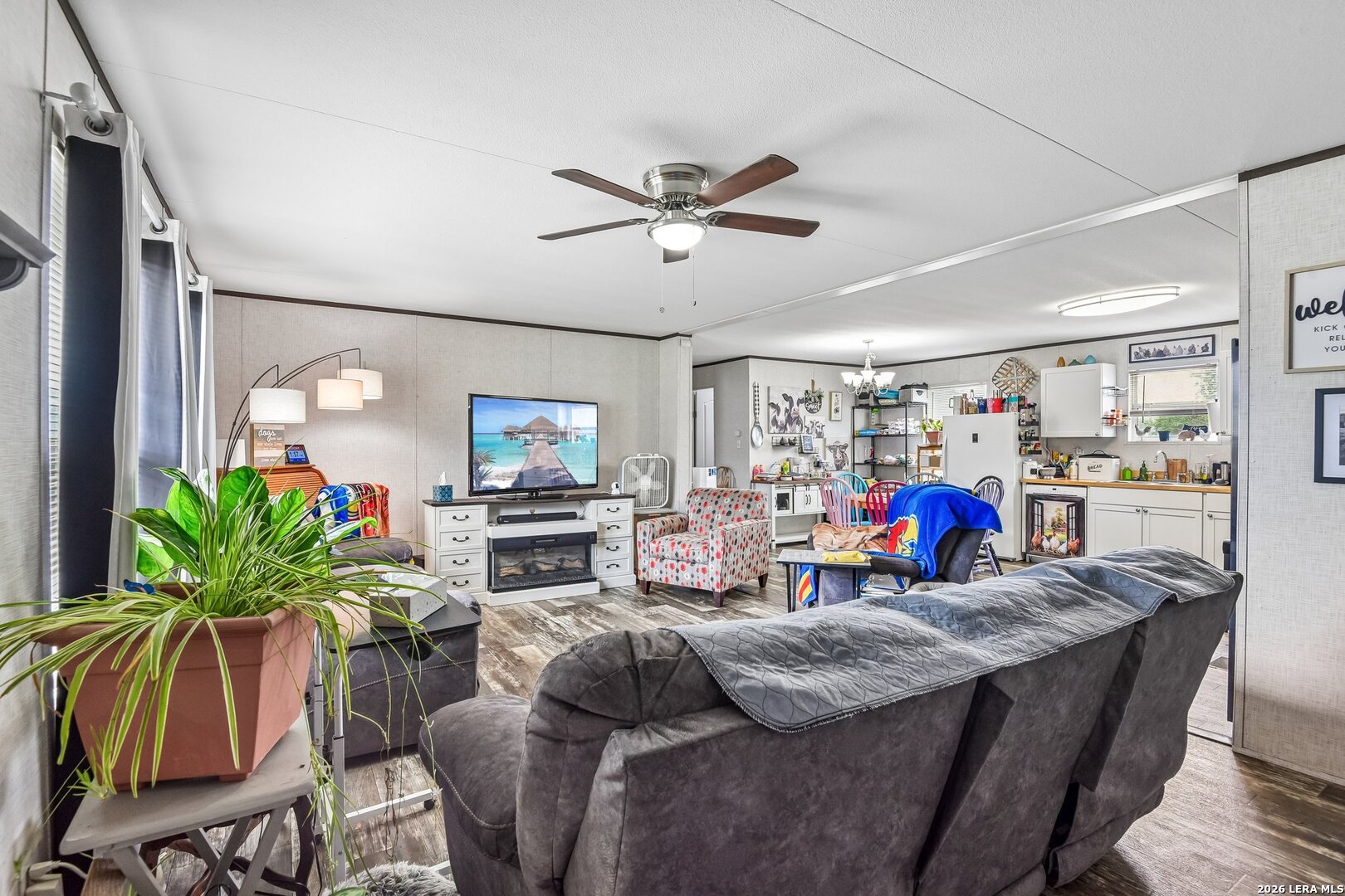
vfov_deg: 73.7
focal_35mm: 16
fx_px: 598
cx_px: 672
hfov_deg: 96.7
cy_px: 448
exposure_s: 1/15
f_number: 8
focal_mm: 16
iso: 2000
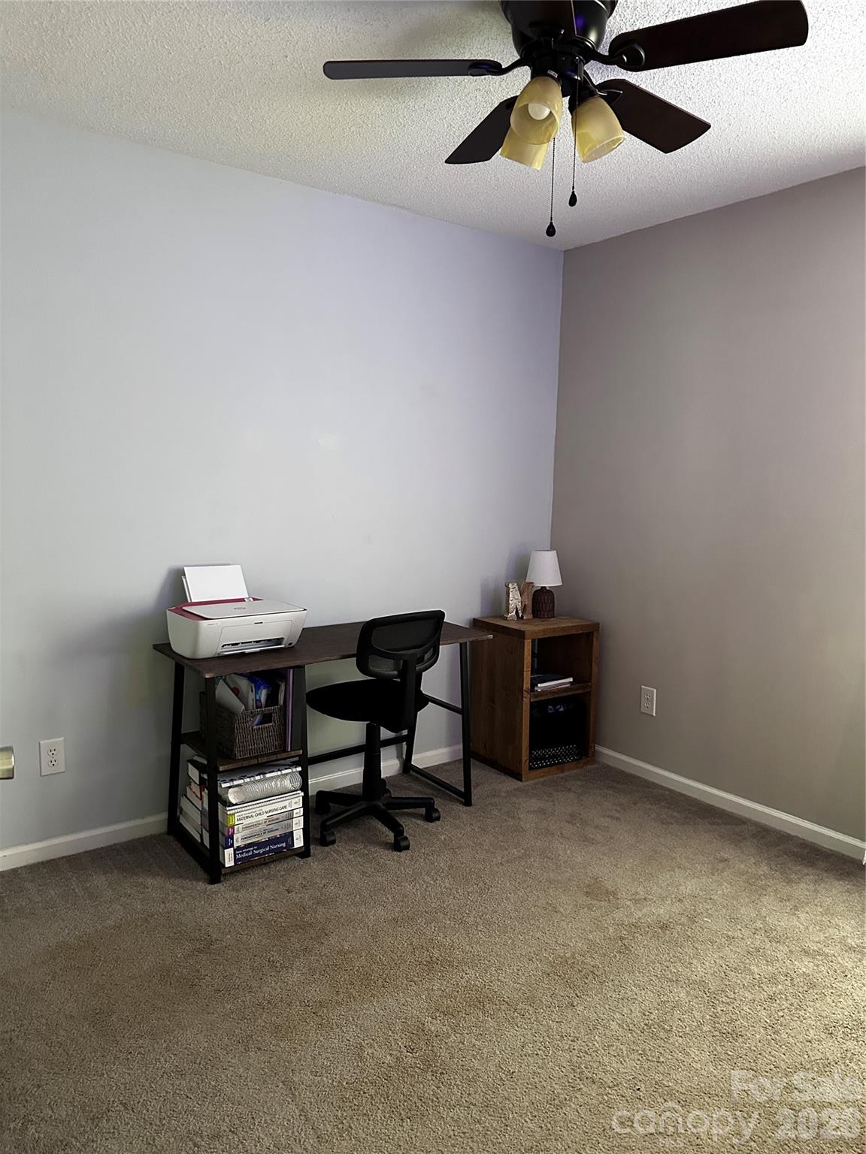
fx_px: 801
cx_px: 433
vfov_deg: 71.6
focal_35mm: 24
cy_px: 577
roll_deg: -1.8
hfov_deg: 56.8
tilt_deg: -4.8
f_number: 1.78
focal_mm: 6.86
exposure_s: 1/60
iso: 800
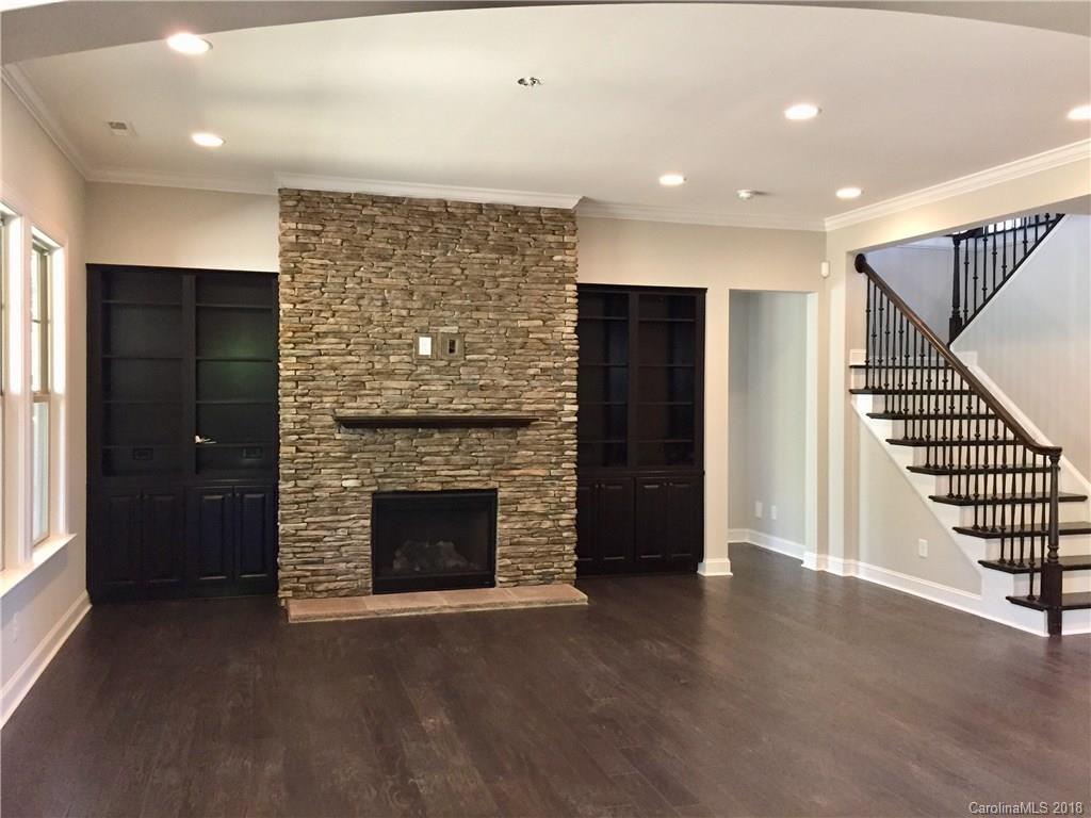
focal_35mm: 29
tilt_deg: -1.9
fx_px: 914
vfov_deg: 48.2
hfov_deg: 61.7
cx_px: 546
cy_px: 409
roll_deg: -0.3
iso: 200
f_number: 2.2
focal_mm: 4.15
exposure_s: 1/30
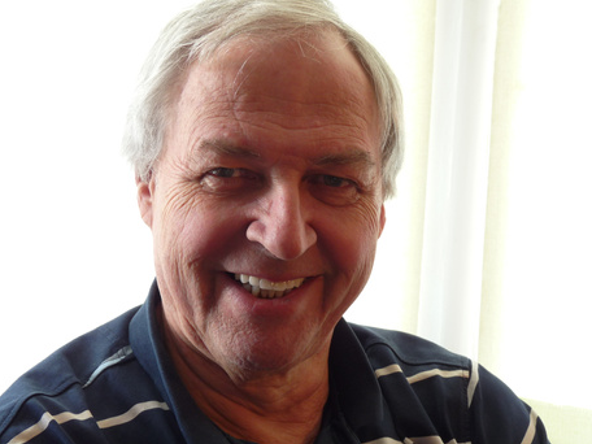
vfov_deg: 22.9
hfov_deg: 30.2
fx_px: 1095
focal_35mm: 64
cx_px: 325
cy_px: 197
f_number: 3.2
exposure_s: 1/20
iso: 100
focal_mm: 10.1
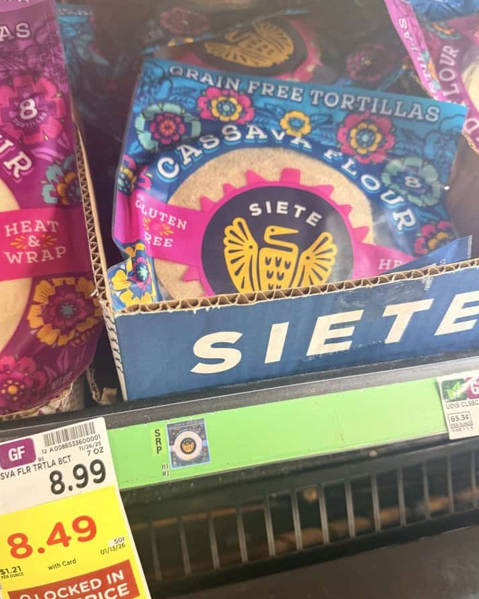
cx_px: 226
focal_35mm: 27
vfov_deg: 64.0
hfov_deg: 53.2
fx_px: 478
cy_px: 312
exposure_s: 1/60
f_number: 1.8
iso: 320
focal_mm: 6.8
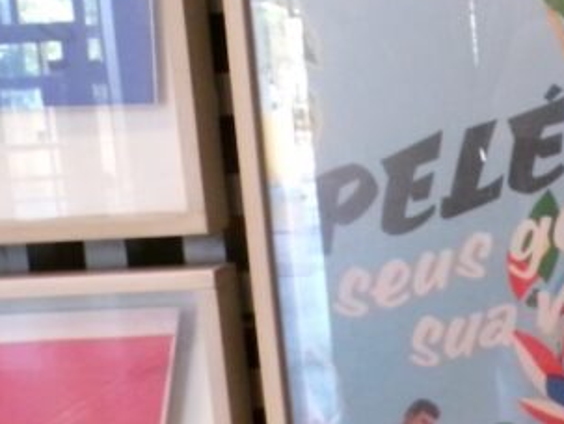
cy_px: 277
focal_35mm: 81
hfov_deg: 21.4
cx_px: 771
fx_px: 1321
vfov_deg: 18.2
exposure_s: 1/34
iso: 688
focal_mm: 4.3
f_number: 3
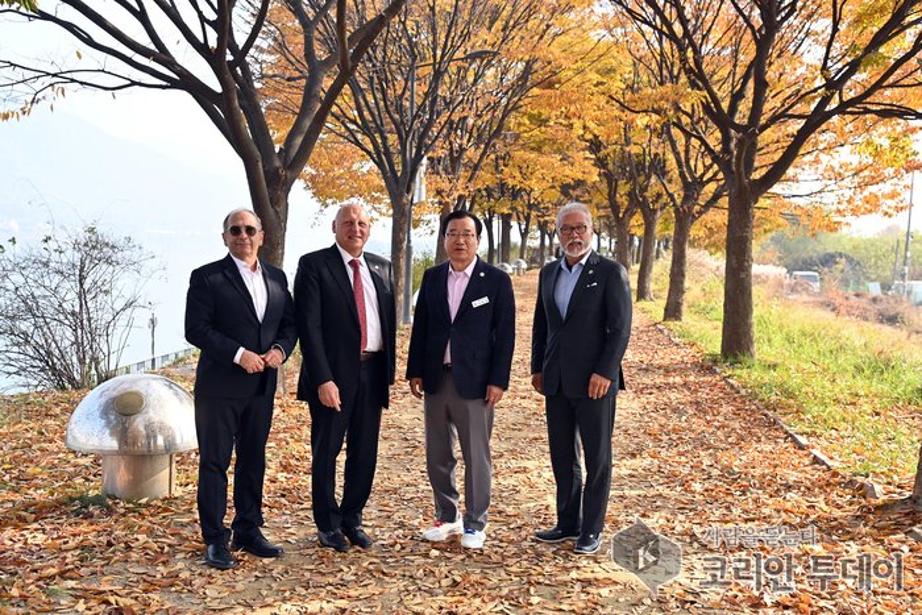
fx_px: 1127
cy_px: 308
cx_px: 461
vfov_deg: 30.5
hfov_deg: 44.5
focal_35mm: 44
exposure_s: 1/1600
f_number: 4
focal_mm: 44
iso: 800
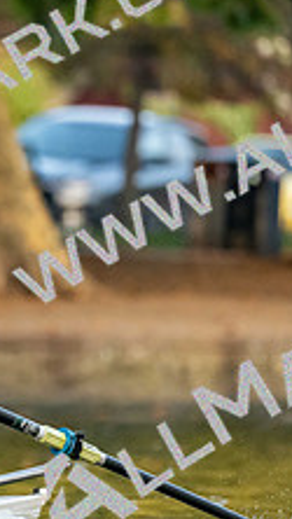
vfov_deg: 2.0
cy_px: 342
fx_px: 15033
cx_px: -157
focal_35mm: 1093
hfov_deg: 1.1
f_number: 4.5
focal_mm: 400
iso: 3600
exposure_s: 1/2500
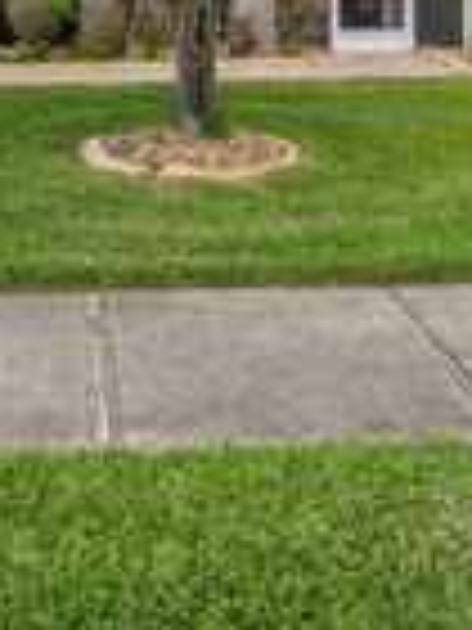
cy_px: -47
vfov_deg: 34.7
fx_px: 873
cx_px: 94
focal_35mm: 48
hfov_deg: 29.6
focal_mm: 14
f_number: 8
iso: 320
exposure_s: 1/400
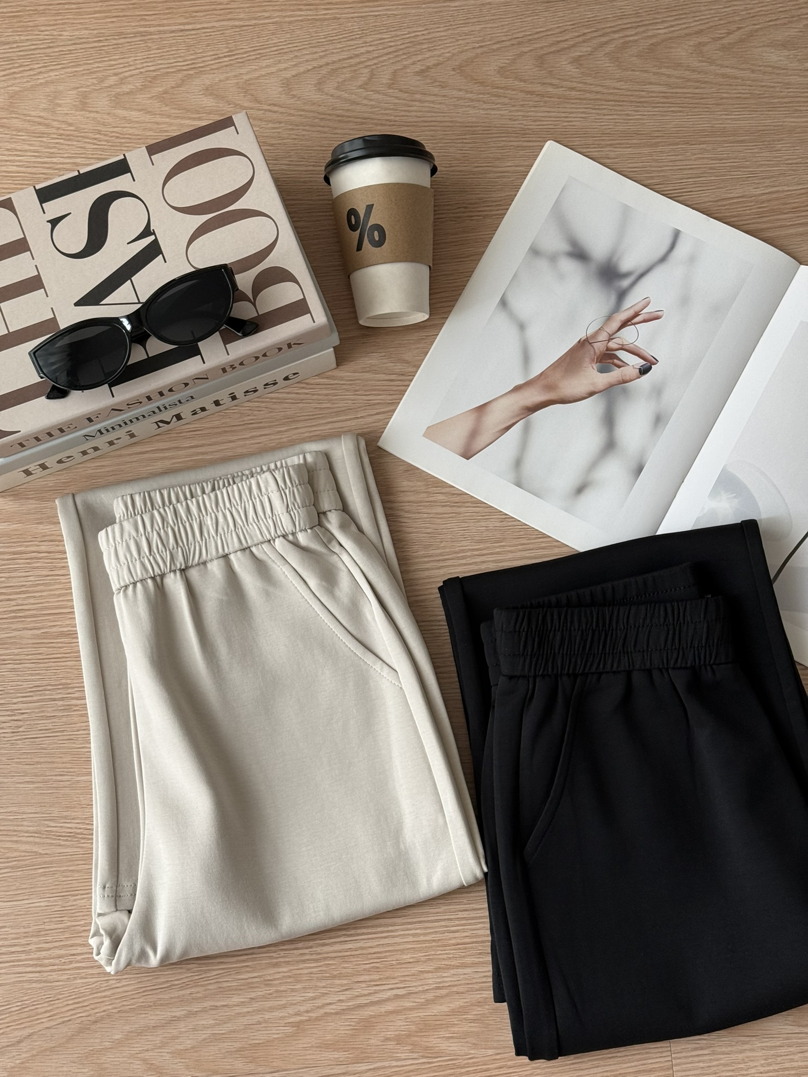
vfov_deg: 39.7
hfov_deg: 30.3
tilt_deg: -78.6
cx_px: 404
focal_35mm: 48
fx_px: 1494
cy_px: 538
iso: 100
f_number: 1.78
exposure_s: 1/84
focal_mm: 6.76
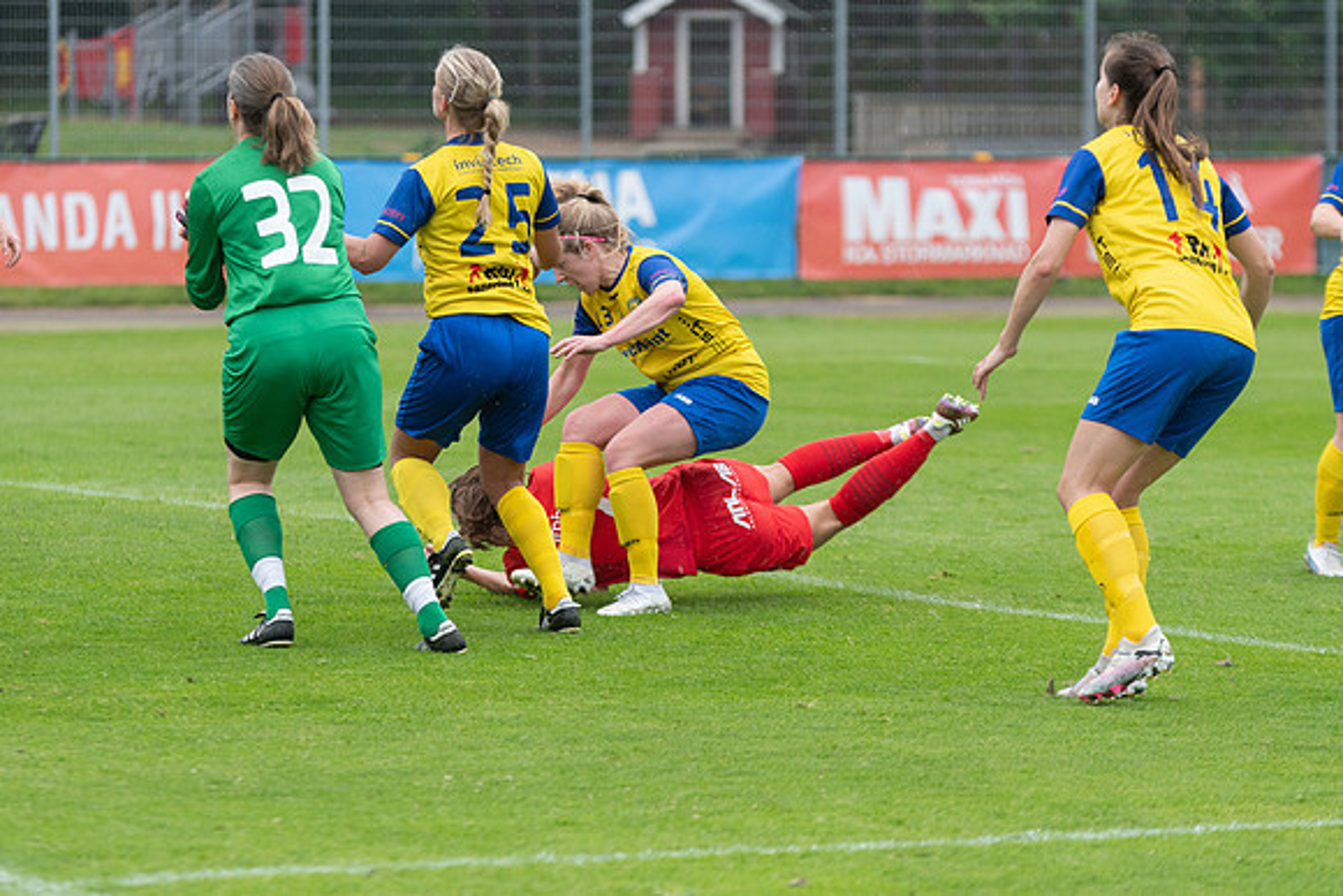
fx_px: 8625
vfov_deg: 5.9
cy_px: 448
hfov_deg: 8.9
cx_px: 672
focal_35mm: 231
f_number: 3.2
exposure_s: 1/1600
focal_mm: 150
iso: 450
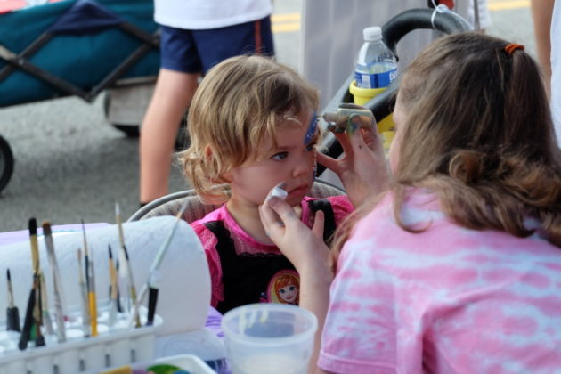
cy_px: 187
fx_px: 1761
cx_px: 280
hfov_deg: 18.1
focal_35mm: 113
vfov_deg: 12.1
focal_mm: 75.4
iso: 400
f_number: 5
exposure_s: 1/125
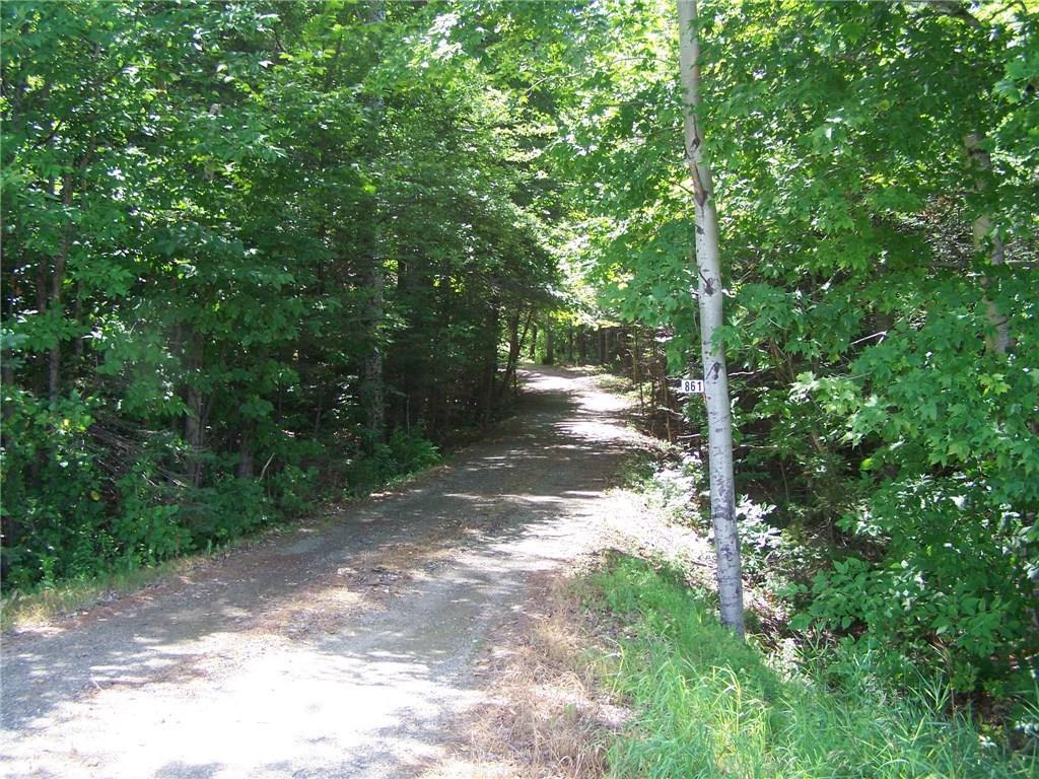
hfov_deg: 49.0
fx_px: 1141
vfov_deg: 37.7
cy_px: 390
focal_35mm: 38
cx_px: 520
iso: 160
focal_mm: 6.3
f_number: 2.8
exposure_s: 1/160
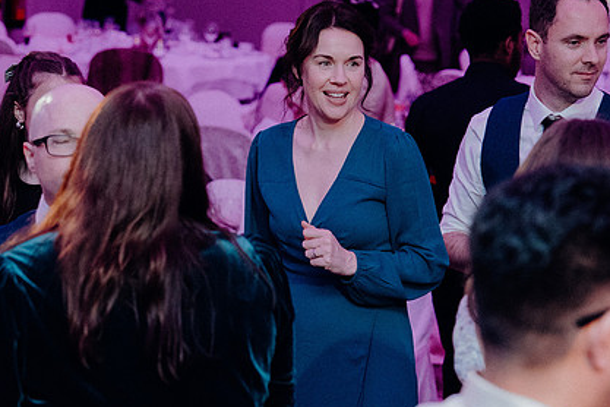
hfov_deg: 14.1
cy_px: 184
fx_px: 2474
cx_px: 348
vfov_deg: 9.4
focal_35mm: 146
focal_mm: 70
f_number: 3.5
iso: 3200
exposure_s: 1/160
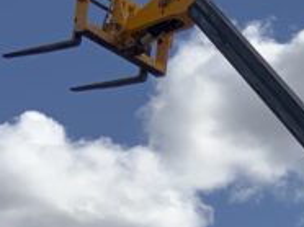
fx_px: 1403
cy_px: 474
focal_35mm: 160
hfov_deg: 11.2
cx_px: 615
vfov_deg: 8.7
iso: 16
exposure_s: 1/1055
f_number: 1.8
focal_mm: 3
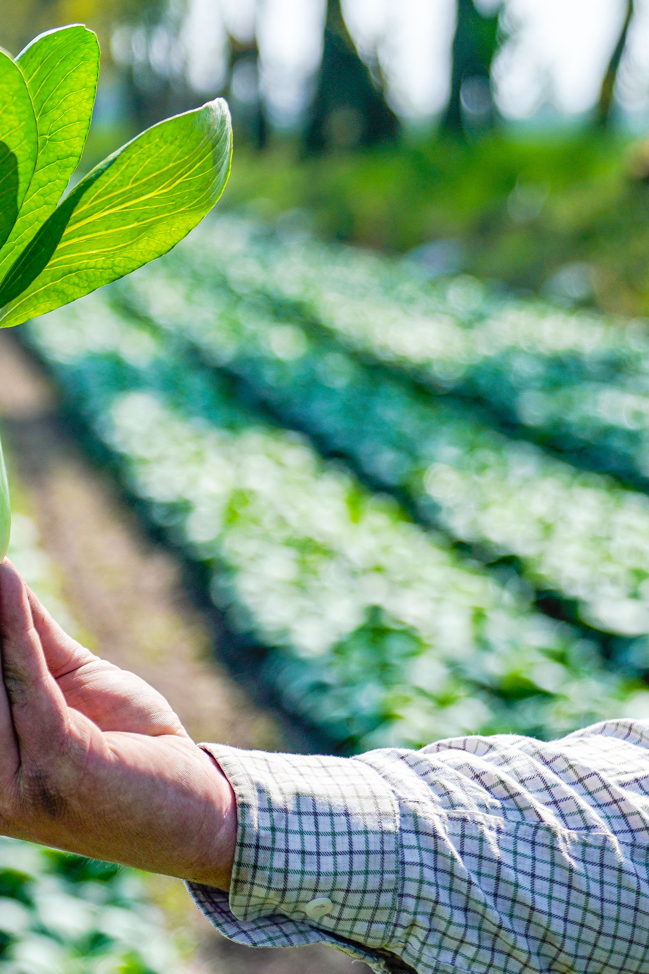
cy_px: 386
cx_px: -115
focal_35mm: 116
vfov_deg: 17.6
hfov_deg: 11.6
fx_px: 3137
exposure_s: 1/2000
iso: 100
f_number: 2.8
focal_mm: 47
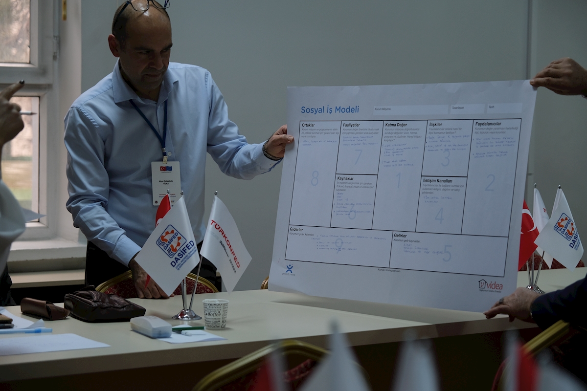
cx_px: 294
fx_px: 1353
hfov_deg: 24.5
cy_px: 196
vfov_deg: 16.5
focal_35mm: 83
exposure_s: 1/80
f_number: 2.8
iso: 500
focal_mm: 55
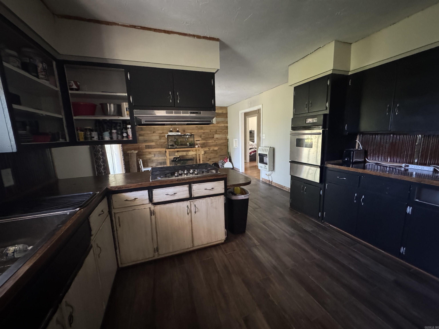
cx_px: 220
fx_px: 178
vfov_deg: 85.7
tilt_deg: -9.8
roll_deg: +2.1
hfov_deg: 102.1
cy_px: 164
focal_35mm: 14
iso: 1250
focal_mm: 2.22
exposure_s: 1/51
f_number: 2.2
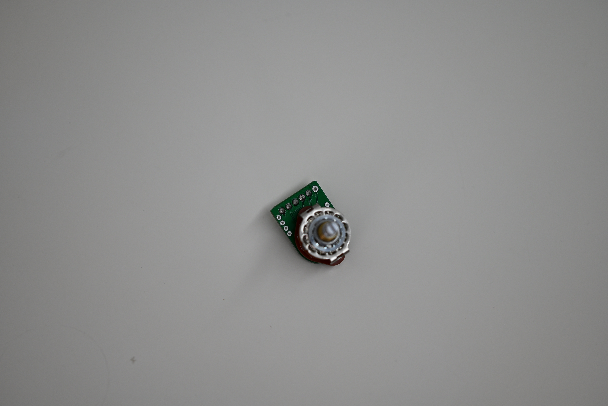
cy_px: 203
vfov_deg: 16.1
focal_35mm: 85
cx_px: 304
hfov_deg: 23.9
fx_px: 1435
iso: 320
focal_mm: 85
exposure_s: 1/250
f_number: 1.8
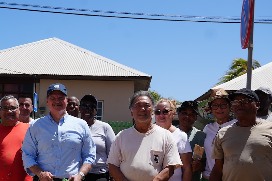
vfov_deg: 24.2
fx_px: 415
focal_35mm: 55
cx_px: 75
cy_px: 147
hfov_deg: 35.6
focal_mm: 29
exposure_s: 1/640
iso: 100
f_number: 5
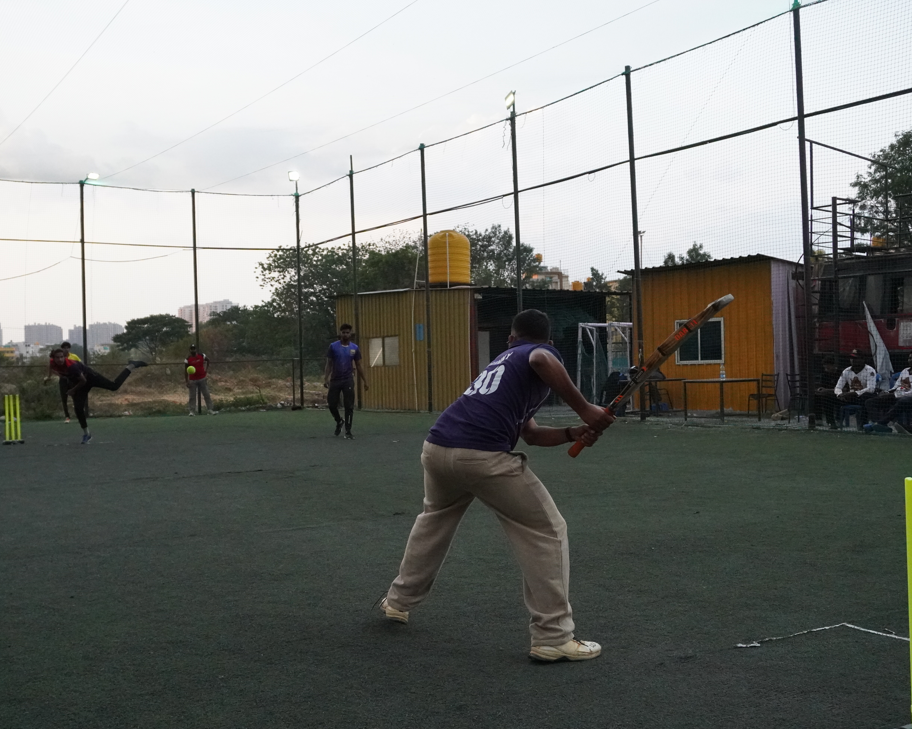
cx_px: 417
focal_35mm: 40
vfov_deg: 37.7
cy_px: 366
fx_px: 1068
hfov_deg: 46.2
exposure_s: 1/1000
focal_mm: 23
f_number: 5.6
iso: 5000
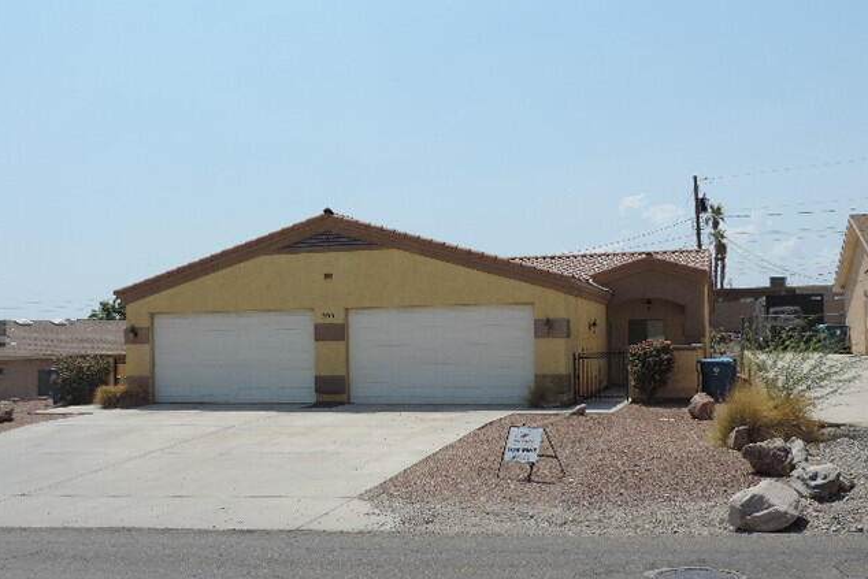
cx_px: 433
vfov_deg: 31.9
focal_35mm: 42
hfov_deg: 46.4
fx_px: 1013
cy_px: 318
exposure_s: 1/1600
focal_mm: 7.1
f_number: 3.3
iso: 80
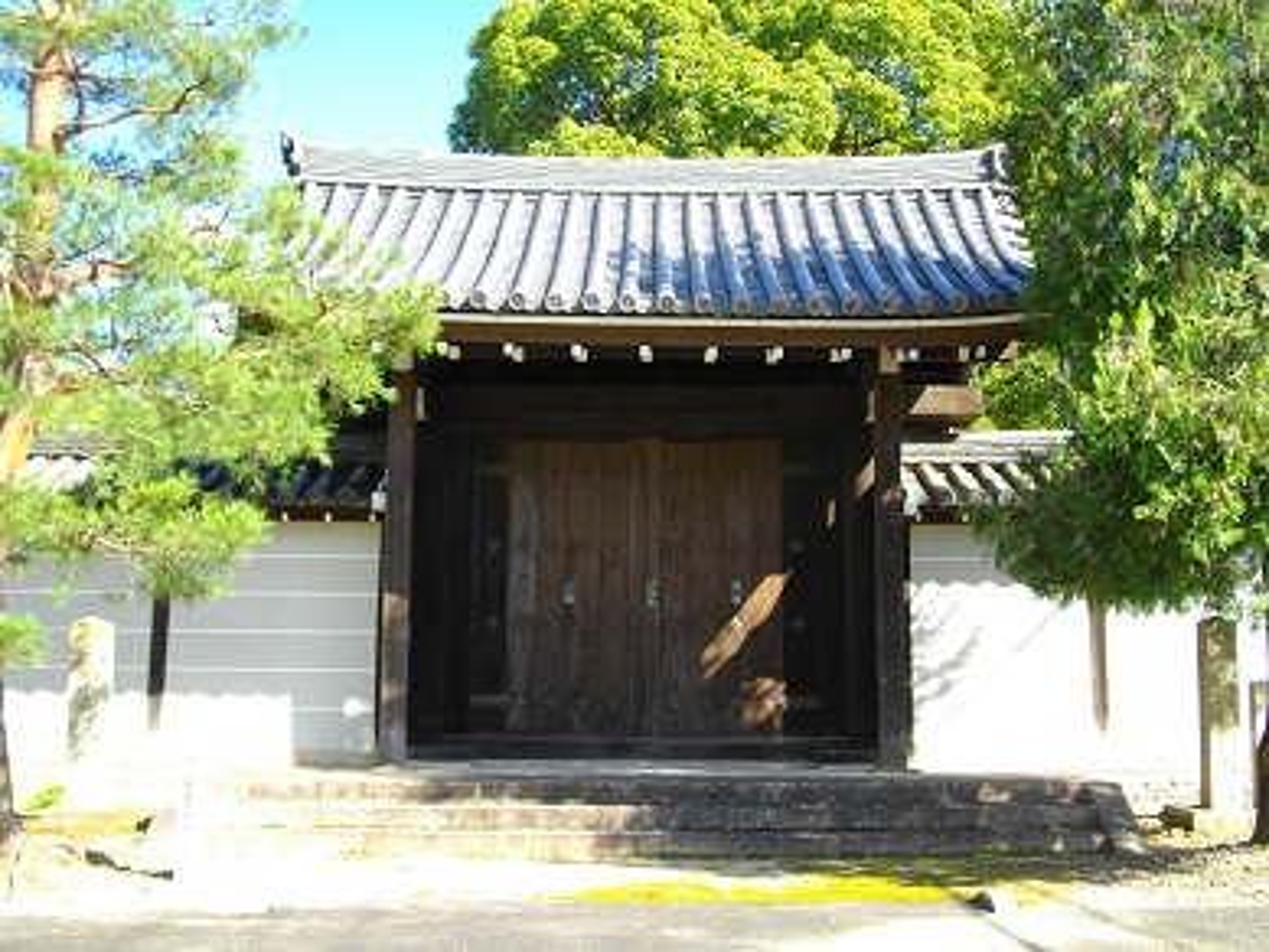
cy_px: 476
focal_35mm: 40
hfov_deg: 46.8
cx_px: 634
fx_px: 1467
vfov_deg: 36.0
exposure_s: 1/200
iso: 100
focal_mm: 7.1
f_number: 3.2
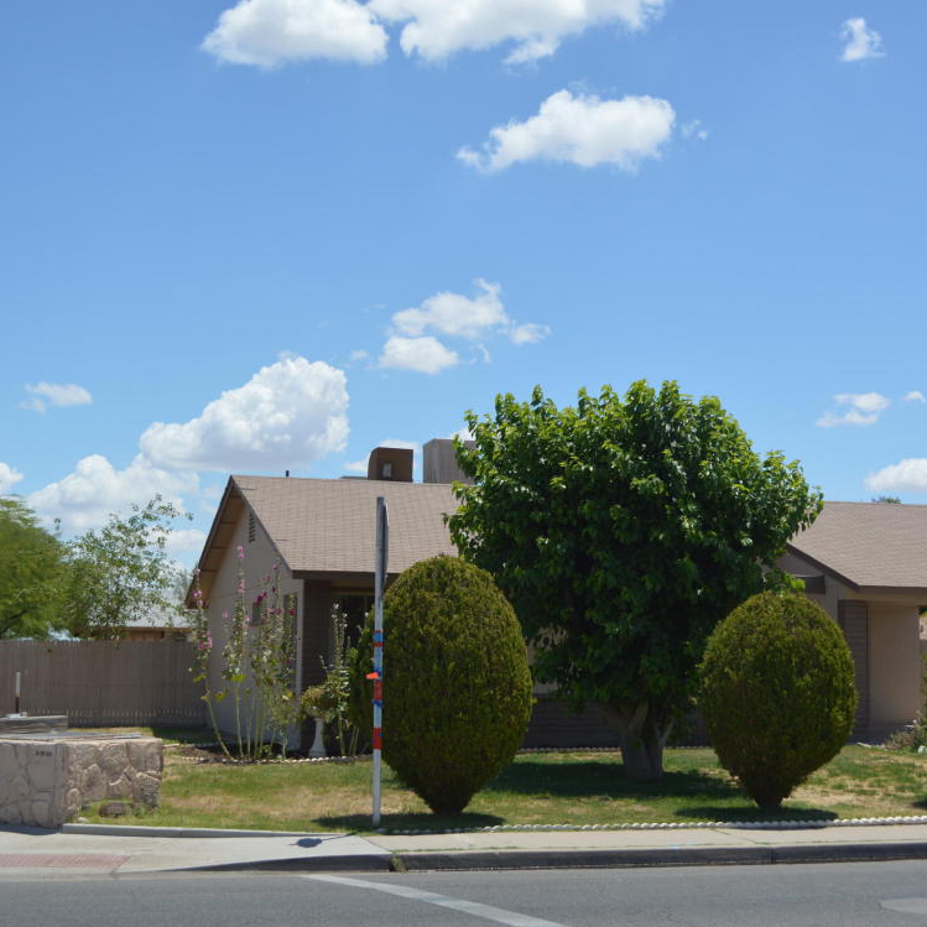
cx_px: 511
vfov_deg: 31.1
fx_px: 1666
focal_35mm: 55
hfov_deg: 31.1
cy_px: 469
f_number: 4.5
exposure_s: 1/800
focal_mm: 28
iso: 100
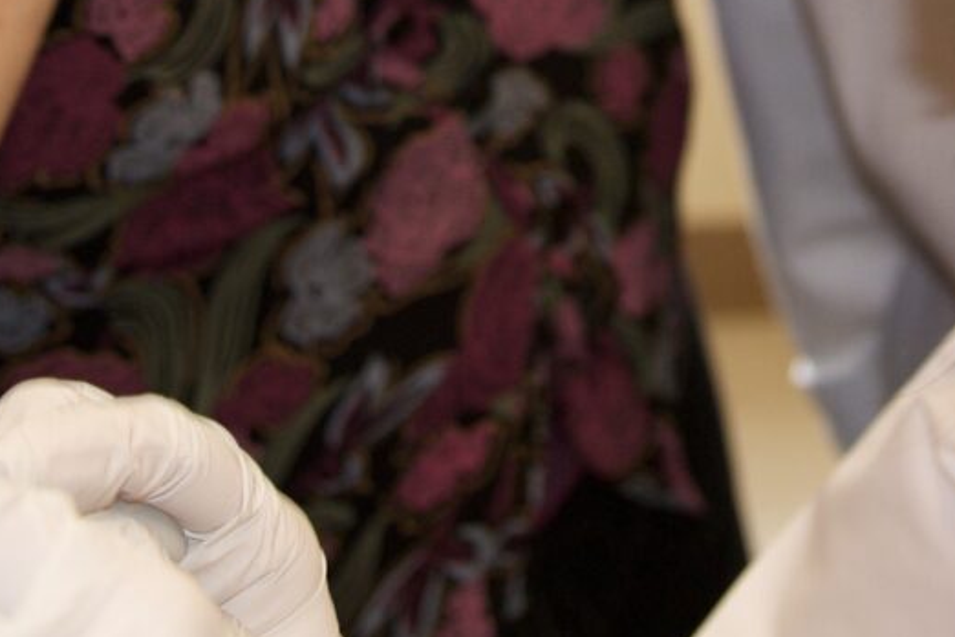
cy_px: -336
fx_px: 4165
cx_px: 573
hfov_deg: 13.1
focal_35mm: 157
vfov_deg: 8.5
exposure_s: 1/60
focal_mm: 32
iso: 400
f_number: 4
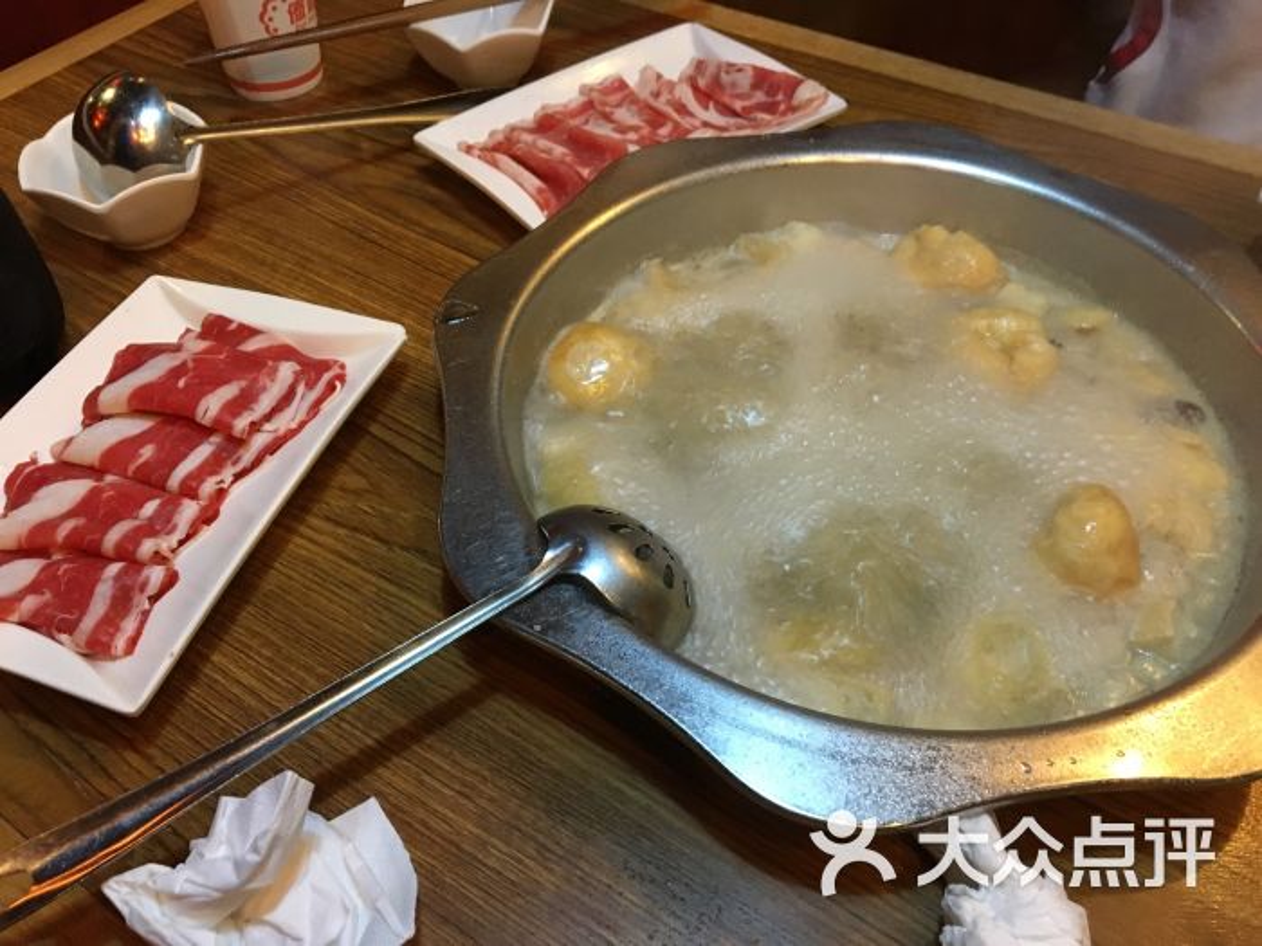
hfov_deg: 61.7
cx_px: 631
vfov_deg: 48.2
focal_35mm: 29
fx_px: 1057
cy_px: 473
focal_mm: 4.15
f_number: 2.2
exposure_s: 1/17
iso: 200
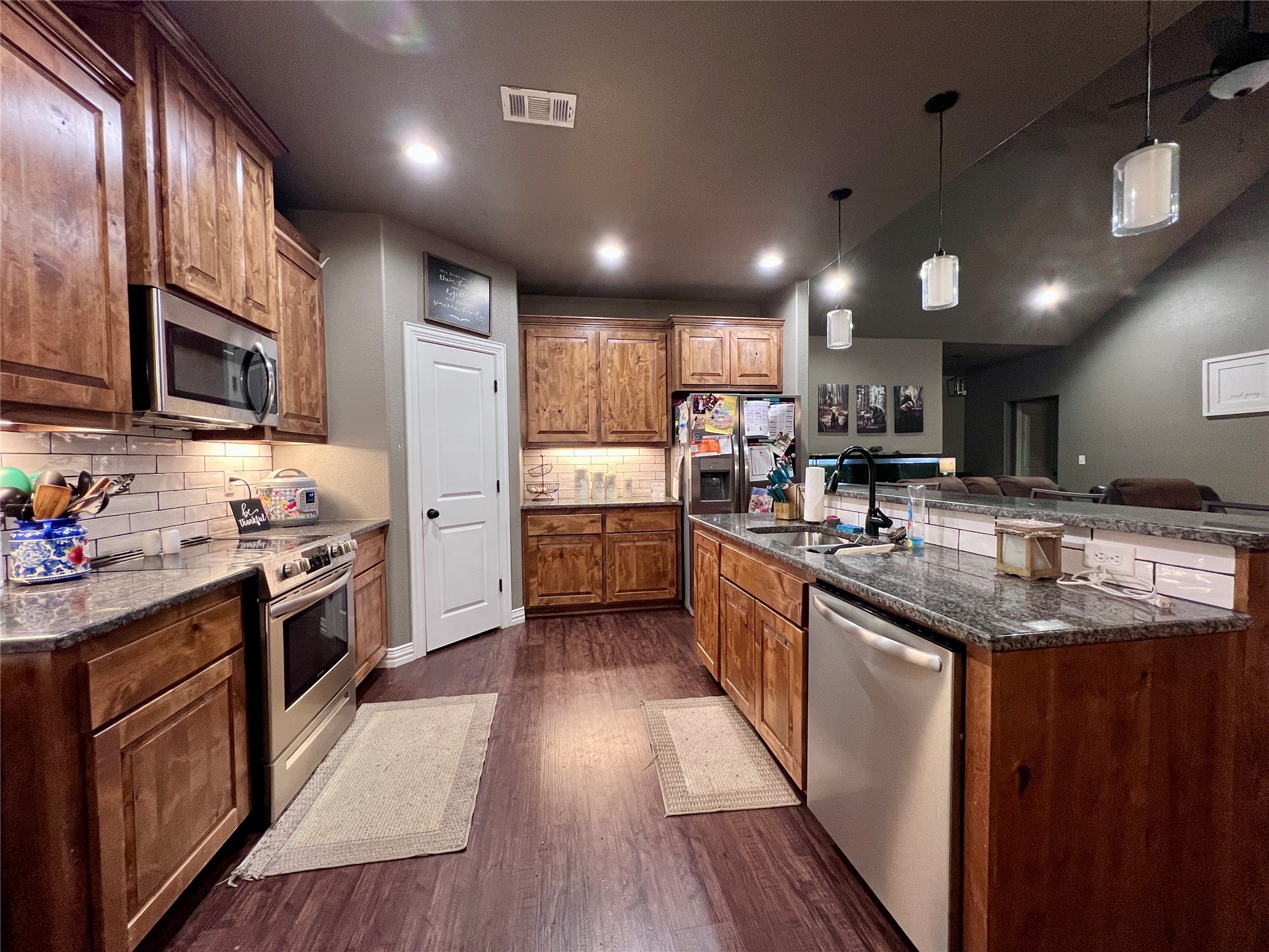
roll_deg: +0.9
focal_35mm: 13
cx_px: 634
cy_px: 476
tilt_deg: -1.5
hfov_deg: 106.2
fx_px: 477
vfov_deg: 89.9
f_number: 1.8
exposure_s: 1/60
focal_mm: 1.57
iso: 250
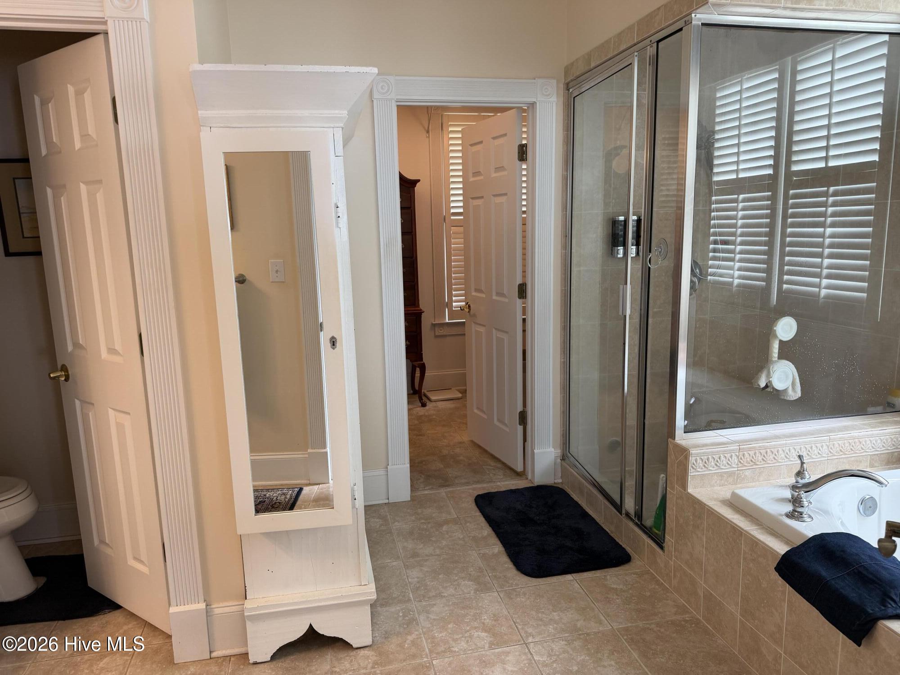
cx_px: 450
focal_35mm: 24
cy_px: 338
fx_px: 624
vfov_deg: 56.8
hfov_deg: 71.6
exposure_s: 1/60
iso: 125
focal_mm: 6.76
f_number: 1.78
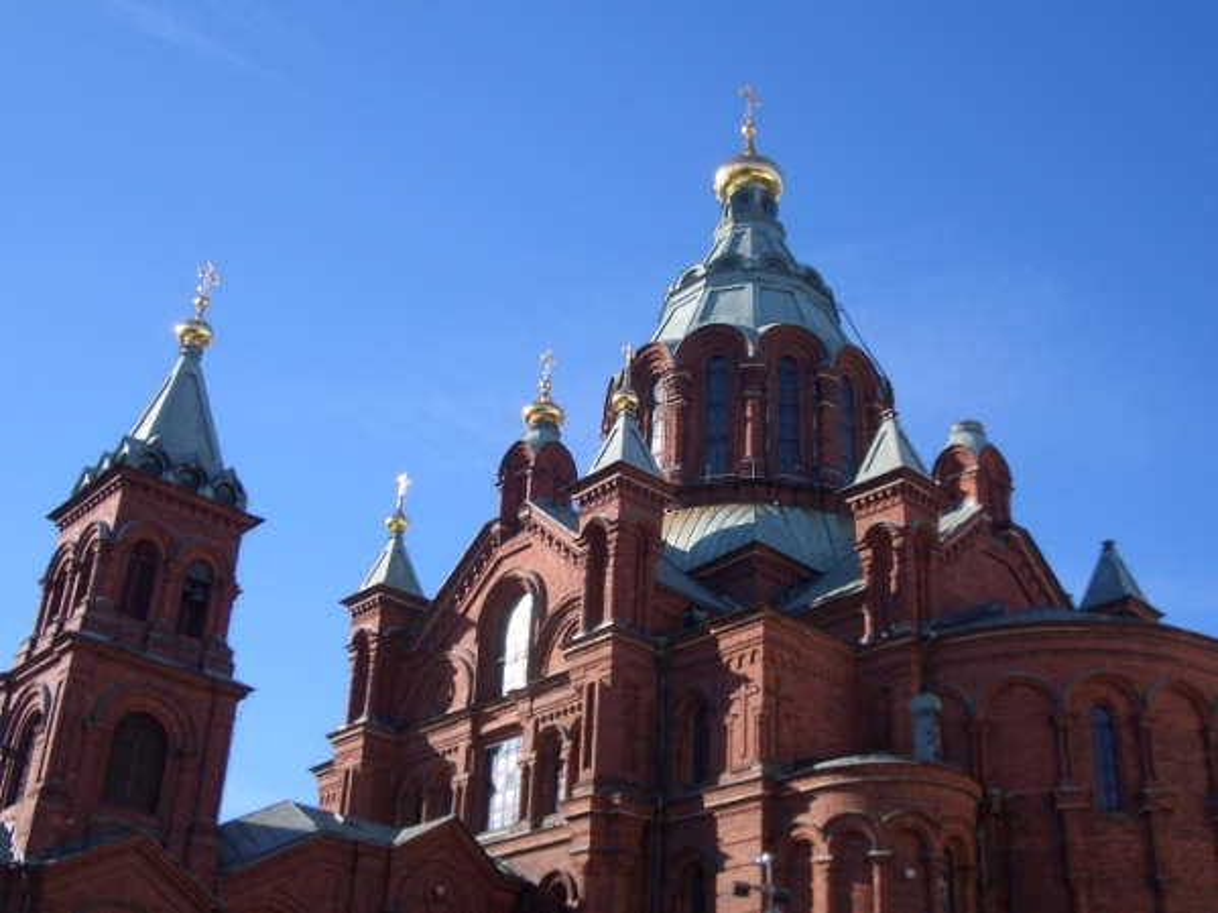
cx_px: 609
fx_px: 1442
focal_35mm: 41
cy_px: 456
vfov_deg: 35.1
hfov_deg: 45.8
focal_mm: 6.8
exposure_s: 1/250
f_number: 4.6
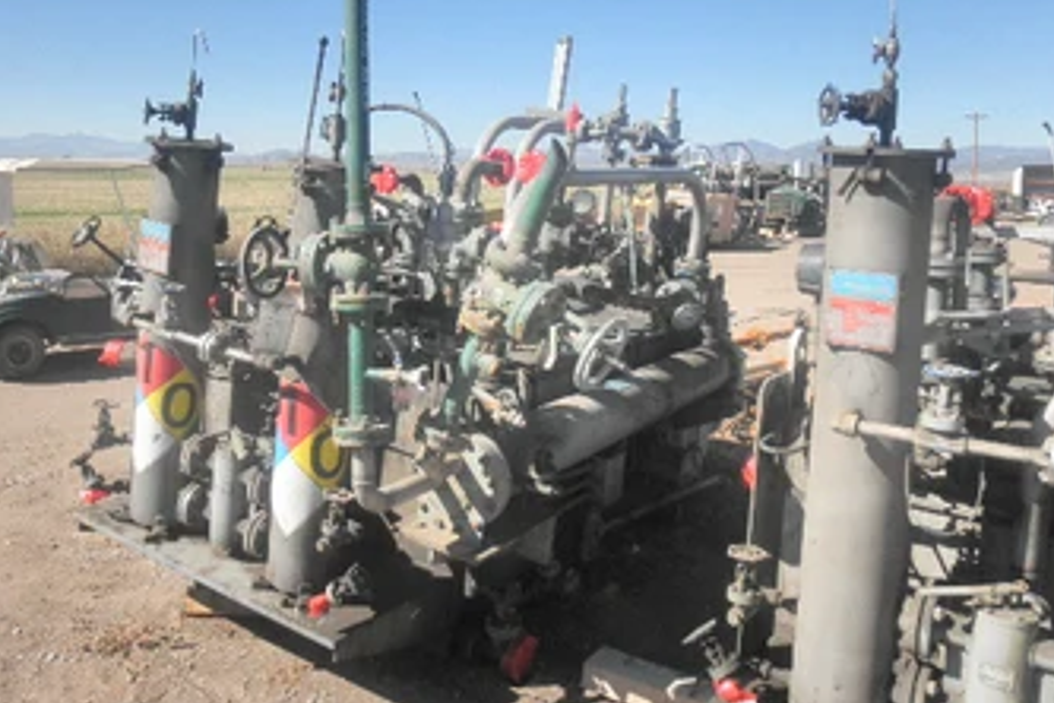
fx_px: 1025
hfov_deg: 54.1
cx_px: 427
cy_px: 250
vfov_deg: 37.5
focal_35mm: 35
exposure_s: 1/100
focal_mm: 5
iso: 64
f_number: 8.5
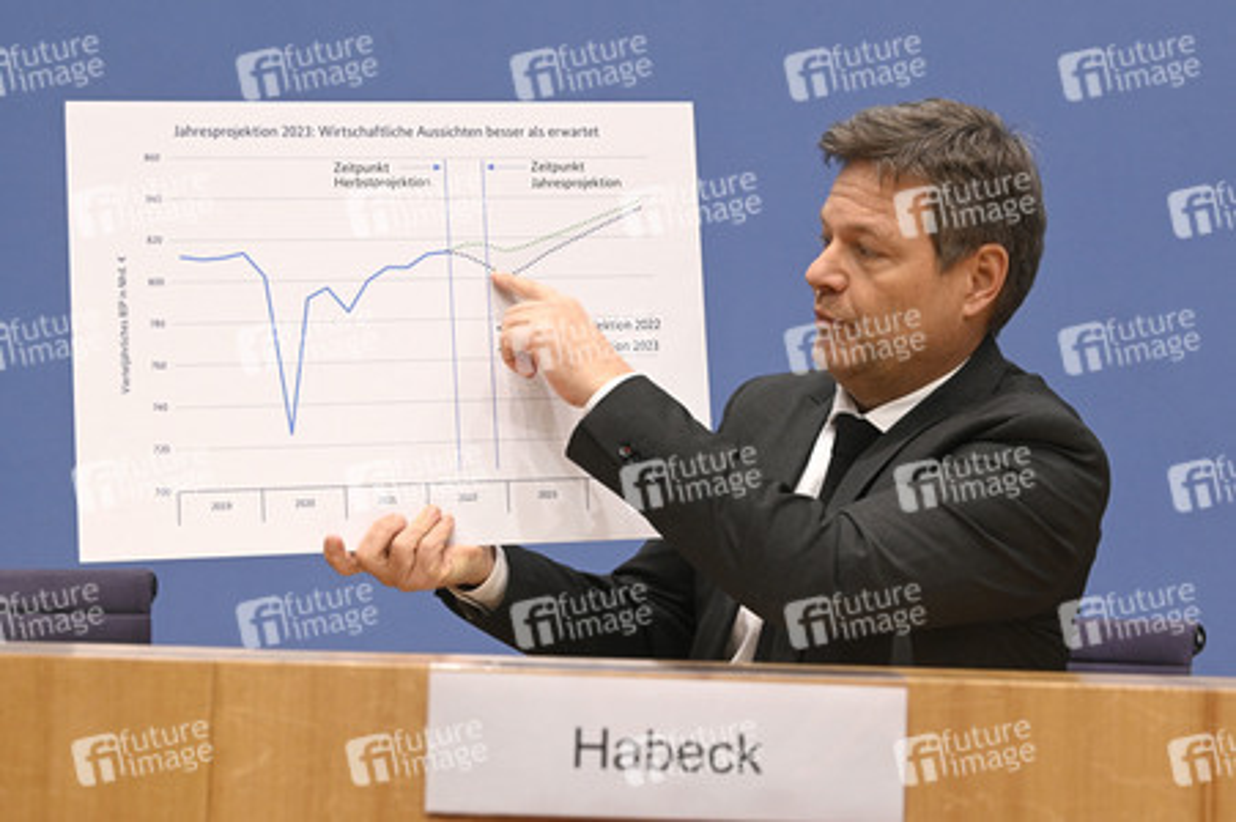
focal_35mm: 70
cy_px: 411
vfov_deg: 19.4
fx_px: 2402
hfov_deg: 28.9
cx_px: 618
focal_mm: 70
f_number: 5.6
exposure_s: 1/500
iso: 4000
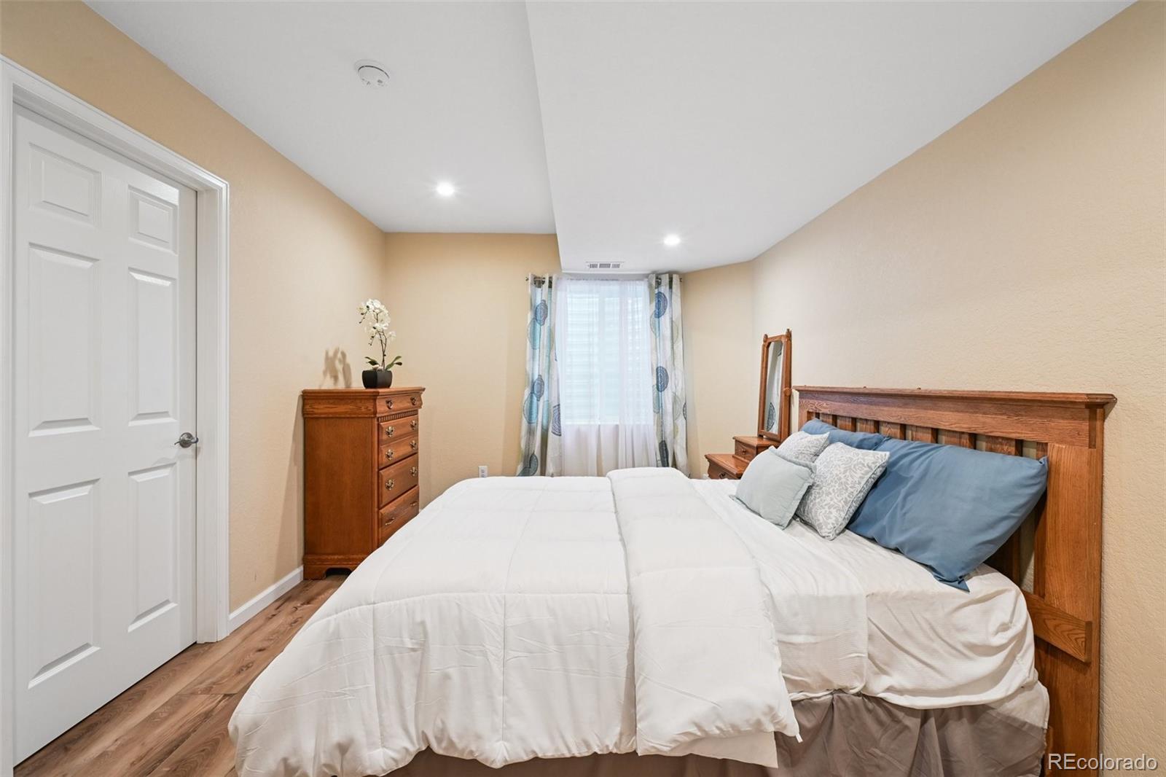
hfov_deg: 104.3
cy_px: 388
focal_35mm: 14
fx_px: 453
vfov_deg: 81.2
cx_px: 583
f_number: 10
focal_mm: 14
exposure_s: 1/5
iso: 400
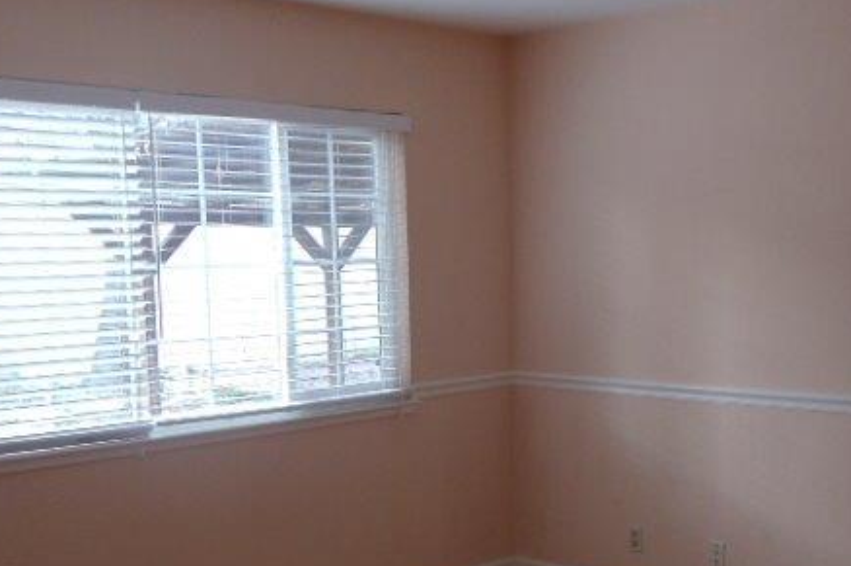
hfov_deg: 30.1
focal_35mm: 67
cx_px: 469
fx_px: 1583
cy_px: 399
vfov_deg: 20.2
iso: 200
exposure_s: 1/30
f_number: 3.5
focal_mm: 6
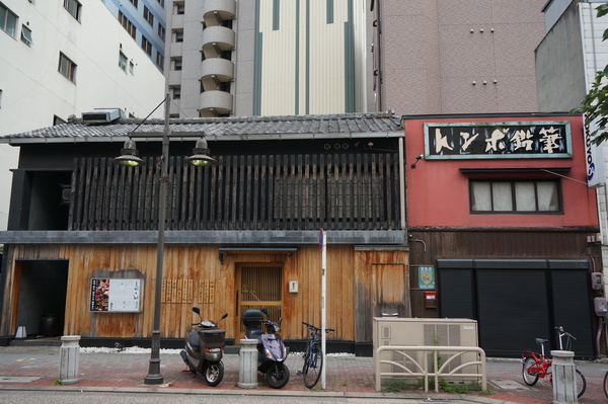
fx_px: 506
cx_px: 304
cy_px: 202
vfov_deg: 43.5
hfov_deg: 62.0
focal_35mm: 30
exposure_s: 1/80
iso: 100
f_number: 5.6
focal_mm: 20
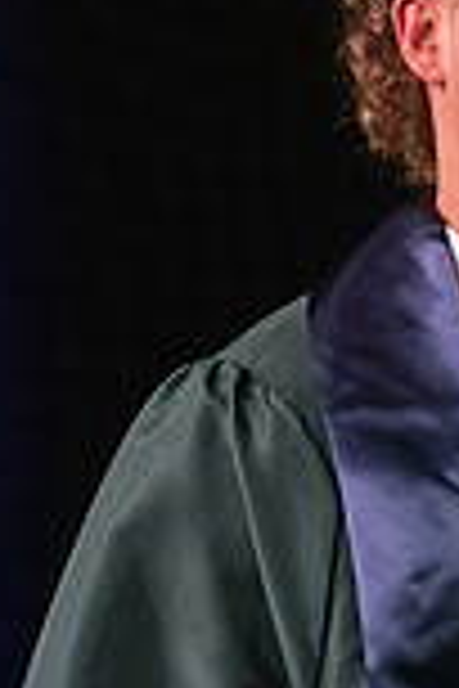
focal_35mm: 356
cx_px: 540
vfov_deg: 5.8
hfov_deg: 3.9
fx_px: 6808
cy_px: 445
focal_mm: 121
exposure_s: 1/1000
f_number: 2.8
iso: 16000
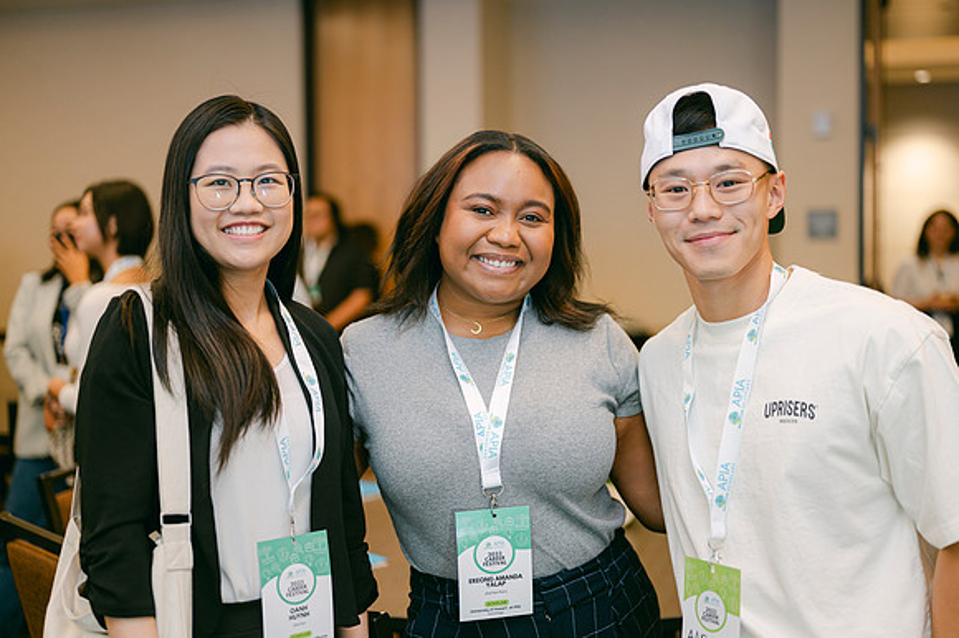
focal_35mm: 50
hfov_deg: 39.6
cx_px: 480
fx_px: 1331
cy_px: 319
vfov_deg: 27.0
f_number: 2
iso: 500
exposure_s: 1/125
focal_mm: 50
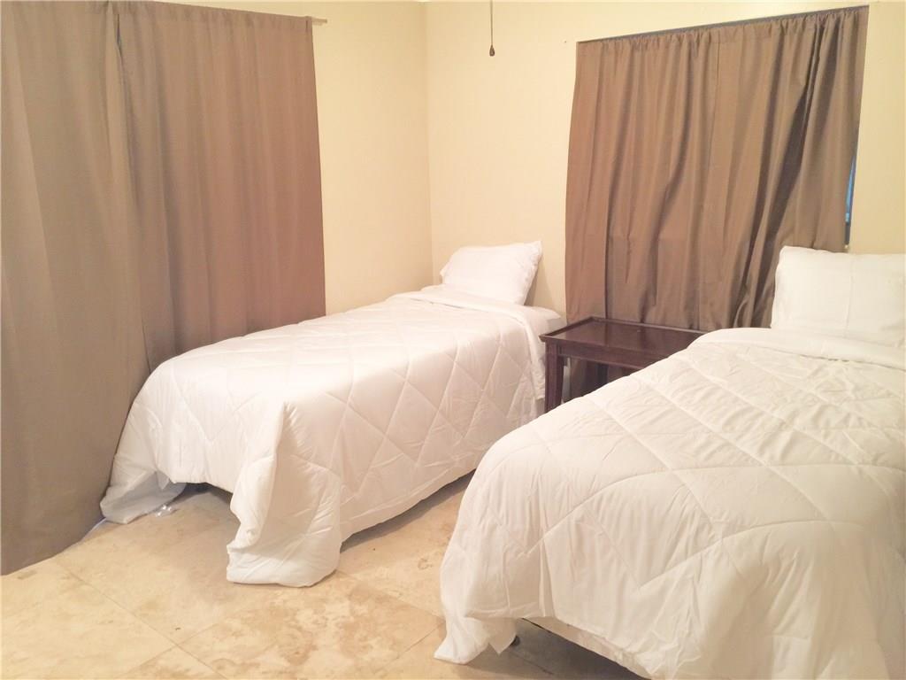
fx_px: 759
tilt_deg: -11.8
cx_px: 453
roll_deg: +1.4
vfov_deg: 48.2
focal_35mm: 29
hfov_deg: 61.7
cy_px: 340
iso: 64
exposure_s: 1/4
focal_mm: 4.15
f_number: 2.2
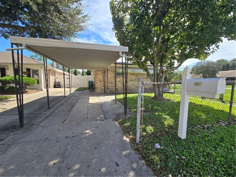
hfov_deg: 106.2
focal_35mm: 13
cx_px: 118
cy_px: 88
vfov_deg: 89.9
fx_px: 89
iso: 50
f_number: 2.2
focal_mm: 2.2
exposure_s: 1/1135
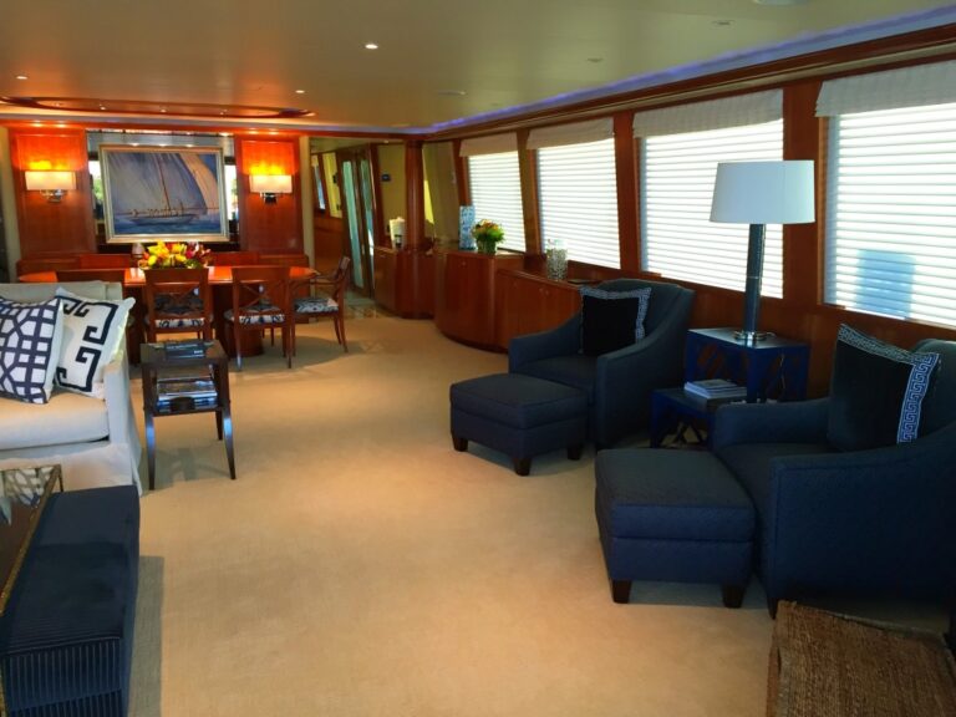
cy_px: 358
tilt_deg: -10.8
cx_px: 478
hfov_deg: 61.7
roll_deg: -1.2
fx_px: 801
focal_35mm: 29
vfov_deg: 48.2
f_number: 2.2
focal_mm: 4.15
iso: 80
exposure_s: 1/30
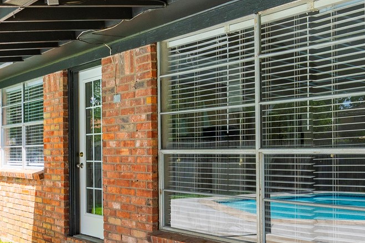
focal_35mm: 53
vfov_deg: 25.4
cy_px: 162
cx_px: 61
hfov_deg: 36.0
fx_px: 537
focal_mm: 16
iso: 125
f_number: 13
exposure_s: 1/125
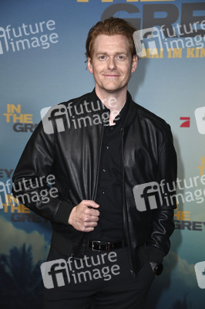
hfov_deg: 16.0
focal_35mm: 85
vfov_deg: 23.9
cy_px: 154
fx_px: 727
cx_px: 102
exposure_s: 1/250
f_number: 5.6
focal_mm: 85
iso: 640
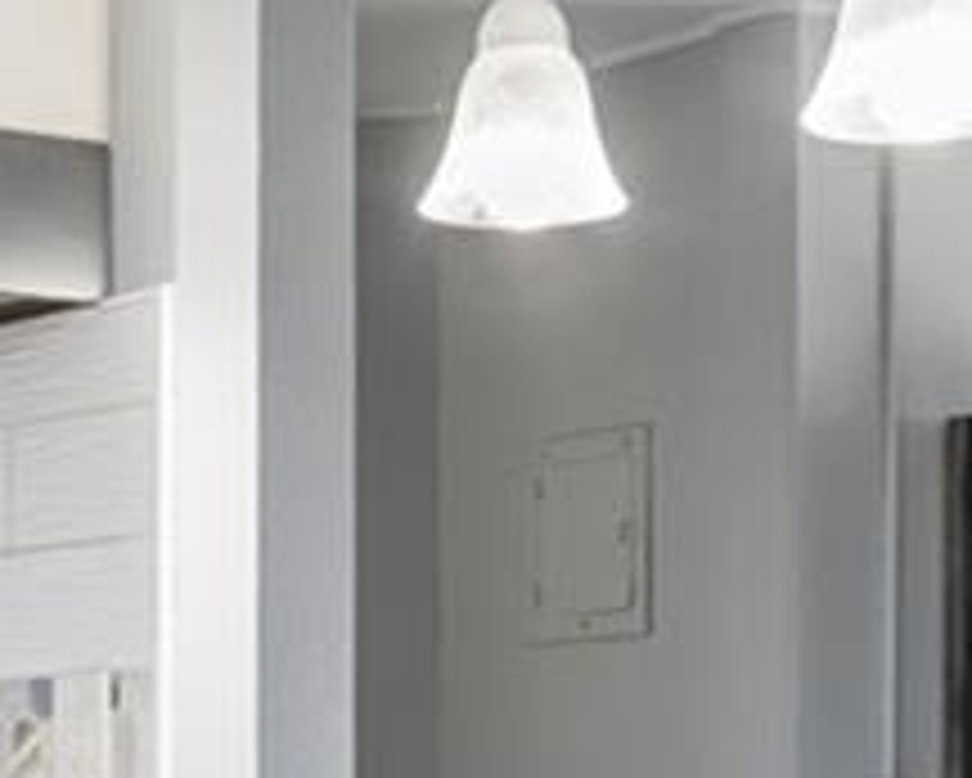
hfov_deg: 16.8
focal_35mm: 111
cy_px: 989
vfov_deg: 13.4
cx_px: -72
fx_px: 3195
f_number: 8
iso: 250
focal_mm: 16
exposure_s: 1/8
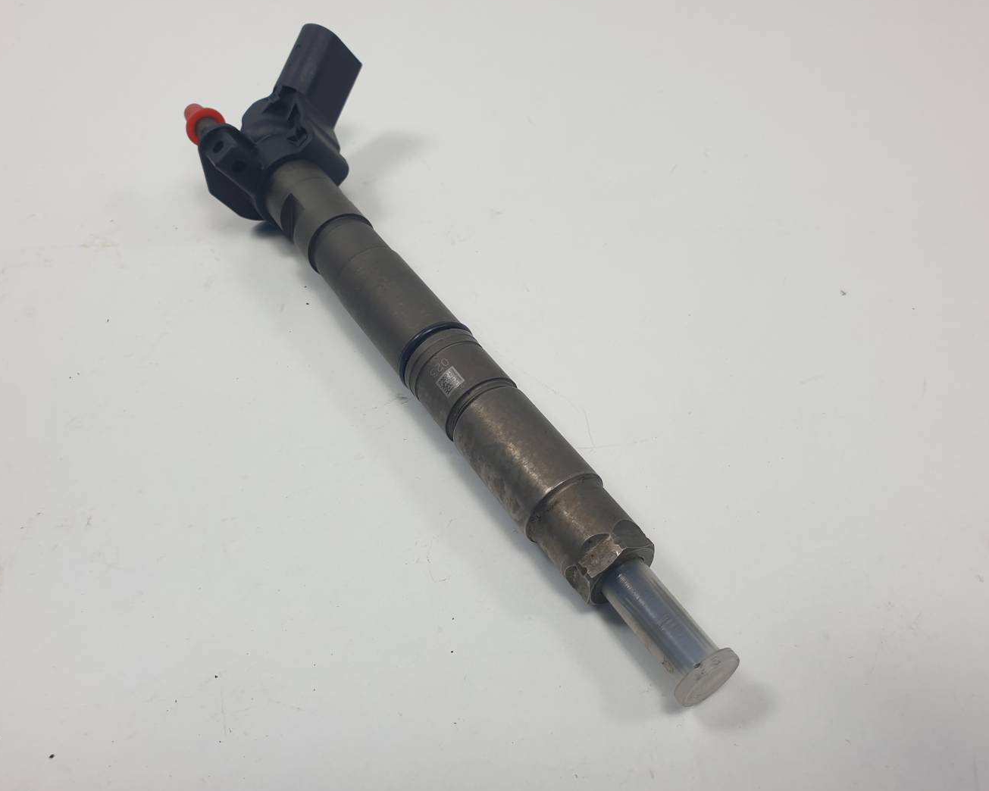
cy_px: 398
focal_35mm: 28
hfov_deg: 62.2
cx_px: 475
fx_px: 820
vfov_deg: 51.5
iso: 50
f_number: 2.4
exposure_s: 1/282
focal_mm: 4.3
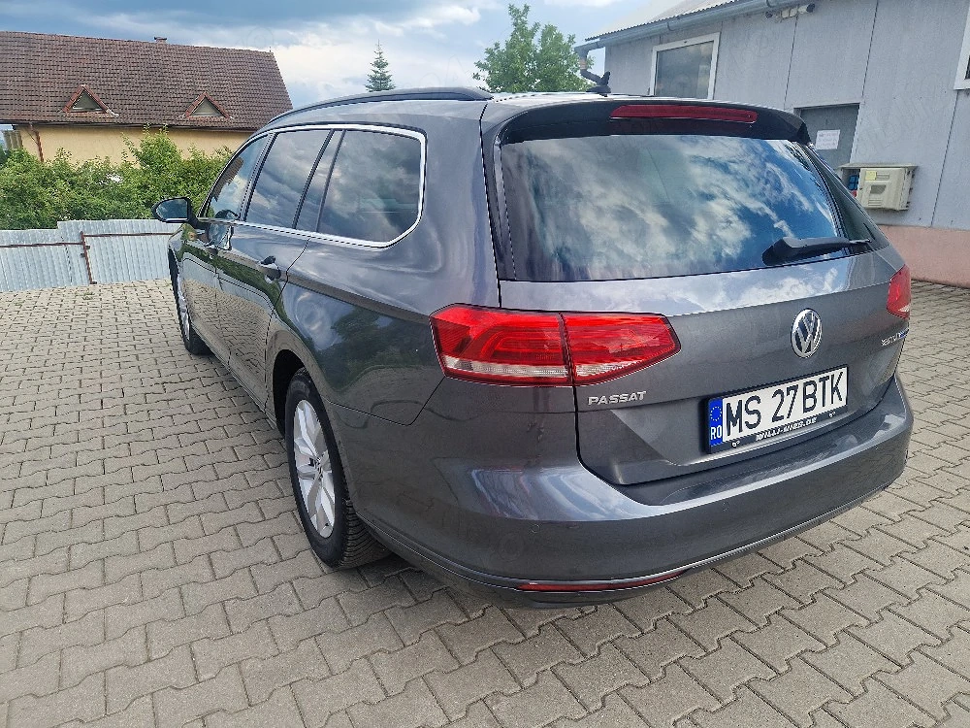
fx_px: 644
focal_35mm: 23
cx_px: 485
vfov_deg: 58.9
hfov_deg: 73.9
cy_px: 364
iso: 50
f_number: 1.8
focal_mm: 5.4
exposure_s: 1/5000
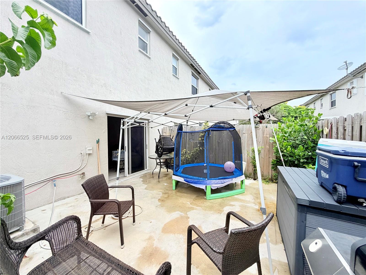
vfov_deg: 85.7
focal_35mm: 14
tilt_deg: +1.7
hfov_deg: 102.1
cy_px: 138
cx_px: 183
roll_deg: +1.1
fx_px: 148
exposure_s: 1/686
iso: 40
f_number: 2.2
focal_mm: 2.22
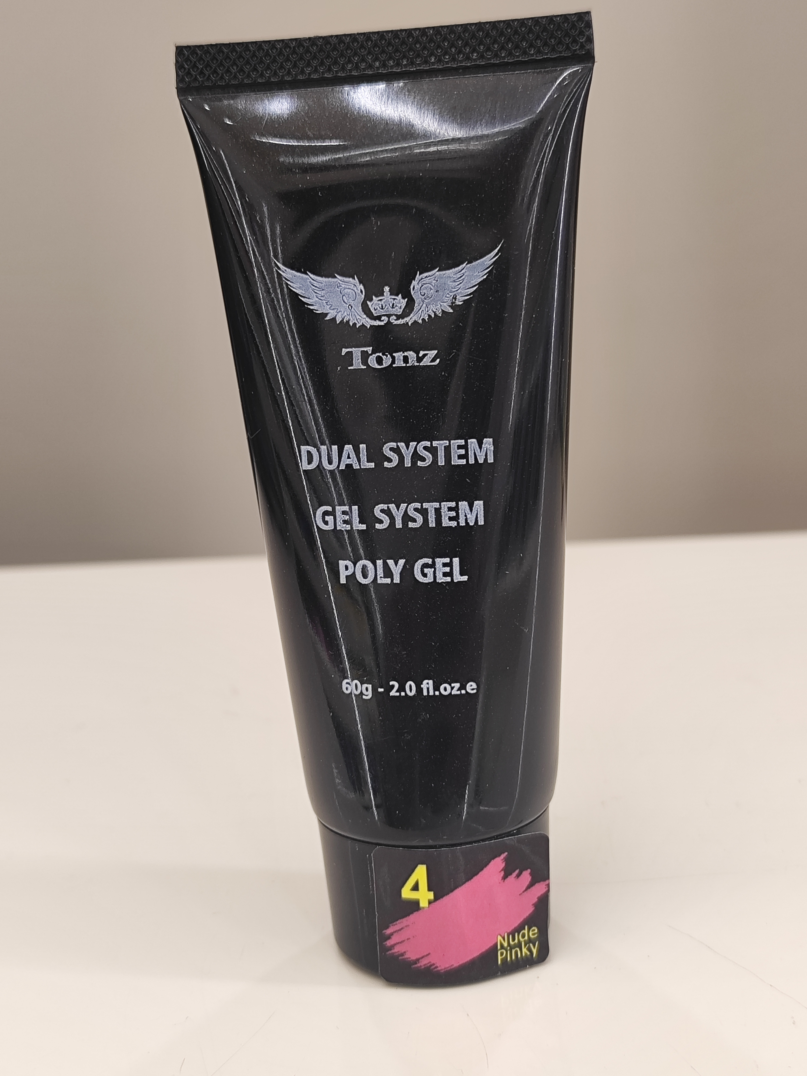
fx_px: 746
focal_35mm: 24
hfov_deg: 56.8
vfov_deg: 71.6
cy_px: 538
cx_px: 404
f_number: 1.89
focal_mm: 5.89
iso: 199
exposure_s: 1/100
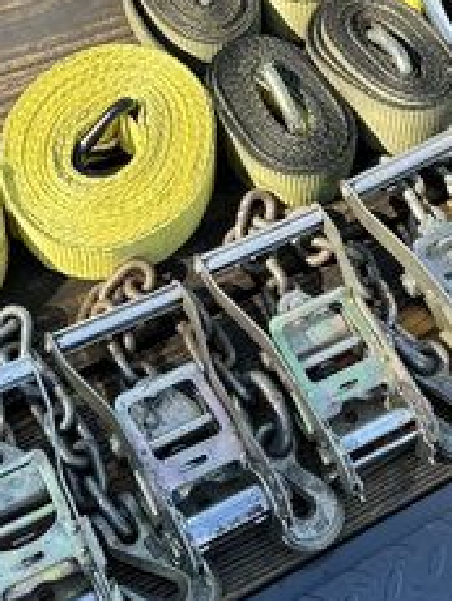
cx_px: 243
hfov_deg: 18.9
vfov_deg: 24.7
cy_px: 155
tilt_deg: -56.8
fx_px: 1355
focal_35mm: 78
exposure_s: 1/1227
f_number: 1.78
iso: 80
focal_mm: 6.86
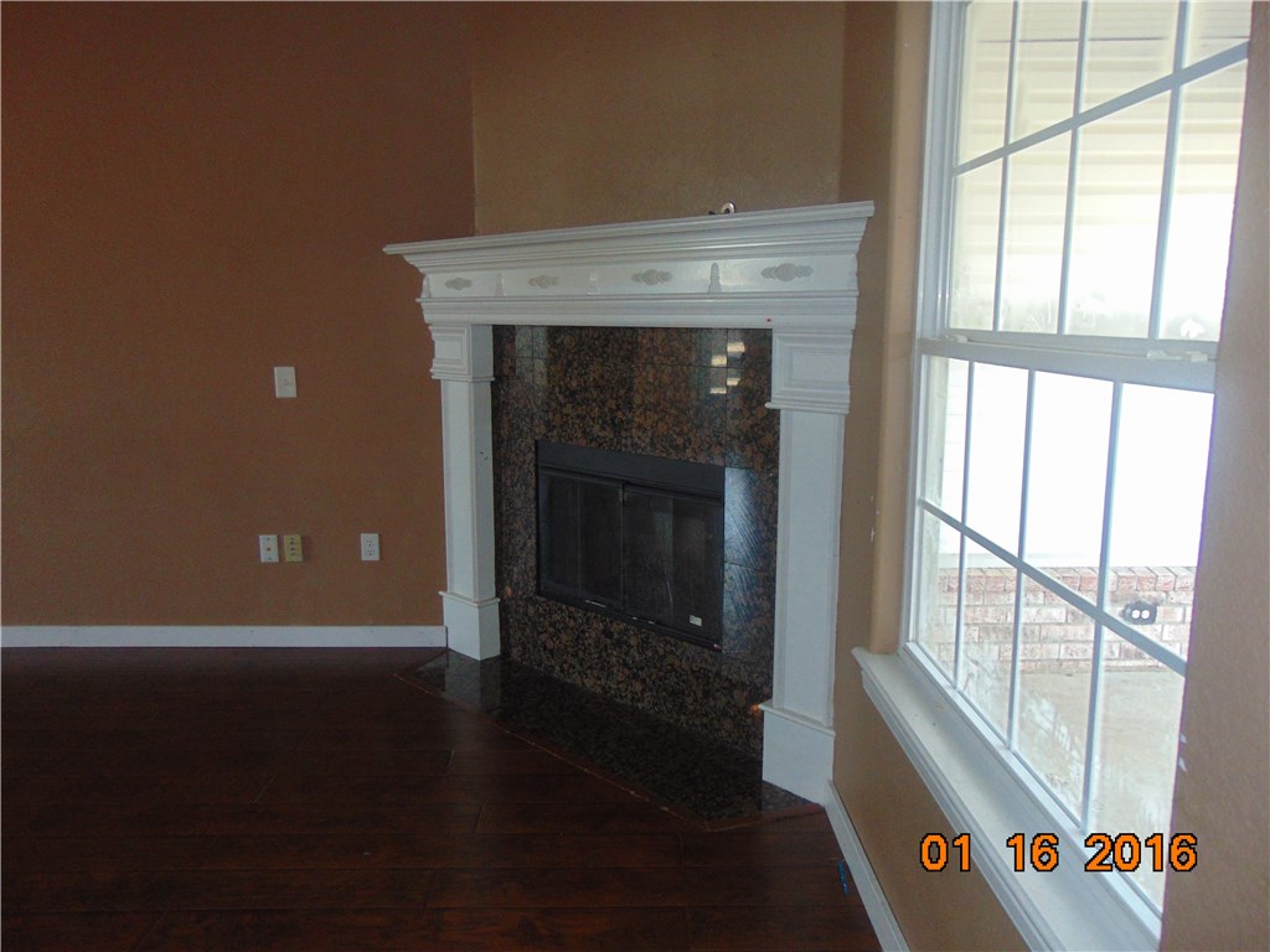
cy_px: 476
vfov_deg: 54.9
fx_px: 917
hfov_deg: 69.4
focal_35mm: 25
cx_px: 635
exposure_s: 1/30
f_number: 3
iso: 200
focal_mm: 4.5
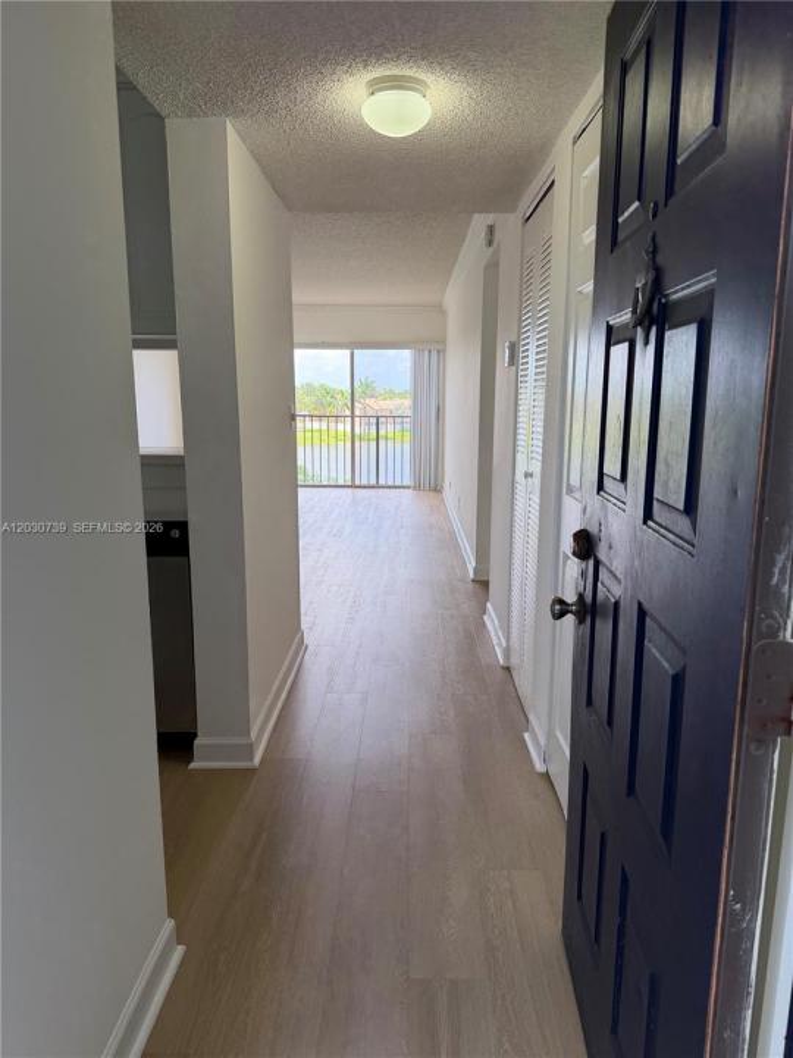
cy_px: 529
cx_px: 396
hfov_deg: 56.8
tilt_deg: -11.4
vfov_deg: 71.6
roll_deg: -0.2
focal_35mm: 24
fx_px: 733
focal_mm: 6.76
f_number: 1.78
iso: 100
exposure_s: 1/193
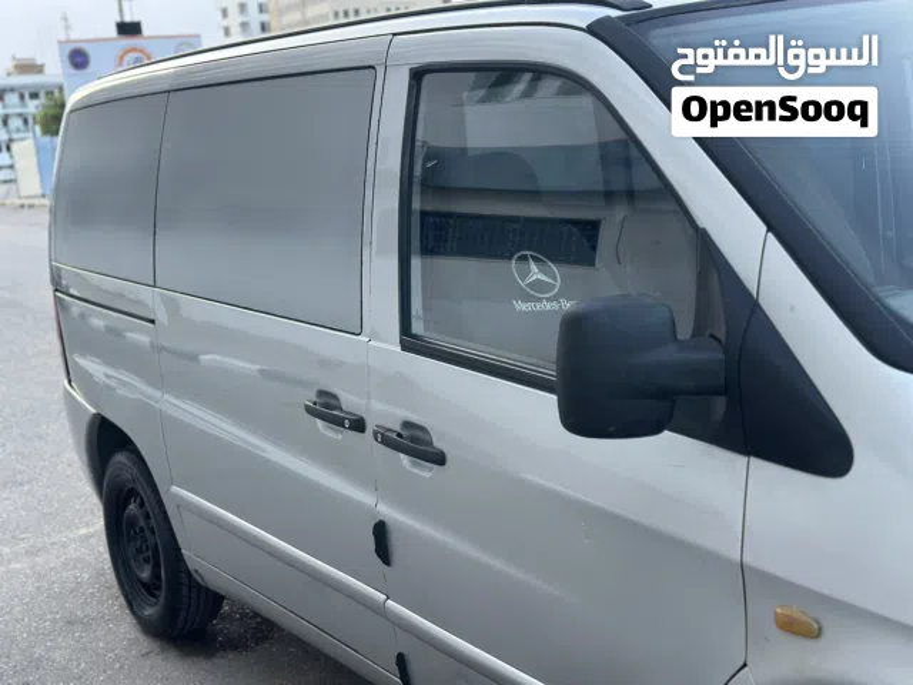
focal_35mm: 48
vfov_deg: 30.3
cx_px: 456
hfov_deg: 39.7
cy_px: 342
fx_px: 1266
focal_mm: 6.86
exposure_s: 1/75
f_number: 1.78
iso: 125
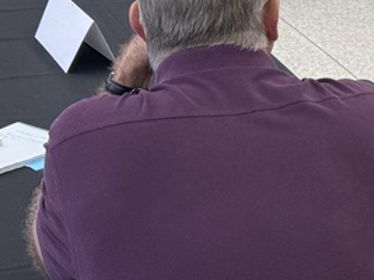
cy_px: -225
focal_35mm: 184
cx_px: 445
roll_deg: -0.2
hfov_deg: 10.6
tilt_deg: -7.3
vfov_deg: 7.8
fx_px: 1987
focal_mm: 6.76
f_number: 1.78
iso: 64
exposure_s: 1/60
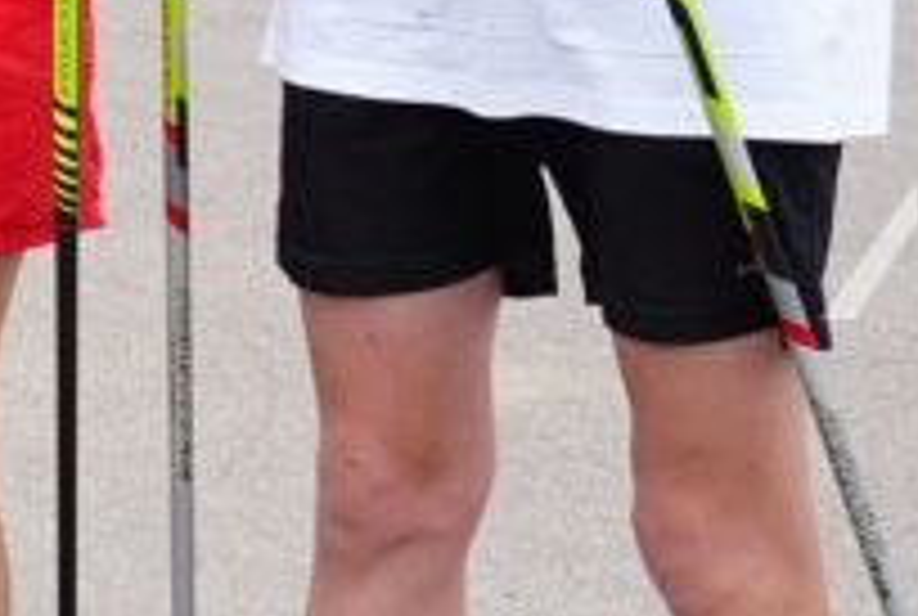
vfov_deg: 5.3
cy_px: -9
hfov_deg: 6.9
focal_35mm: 261
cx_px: -2025
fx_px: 6670
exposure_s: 1/640
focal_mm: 33
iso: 500
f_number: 6.3
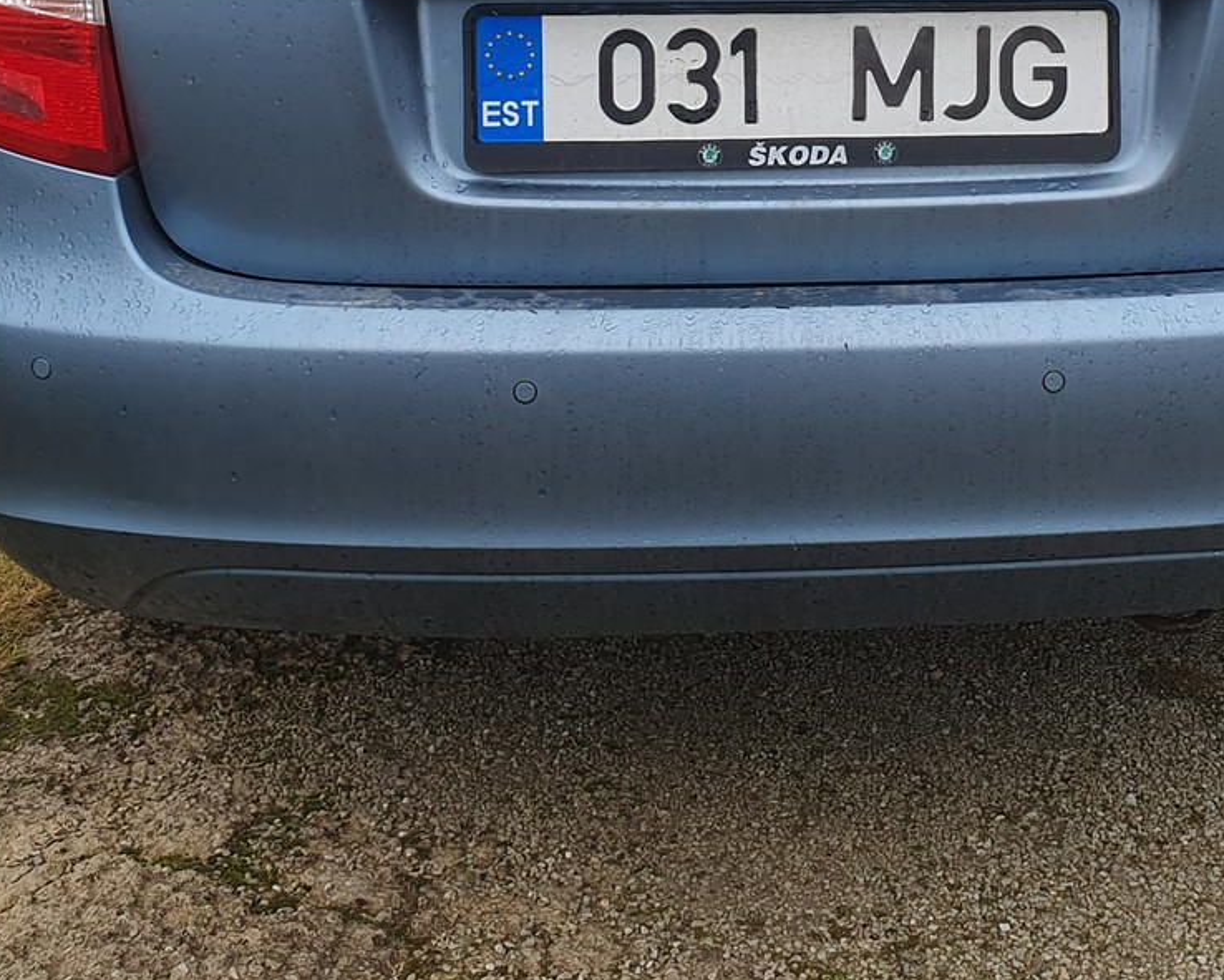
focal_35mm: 55
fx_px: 1993
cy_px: 73
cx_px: 882
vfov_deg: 26.6
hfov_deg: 33.6
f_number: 2.4
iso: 50
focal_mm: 4.32
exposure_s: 1/124
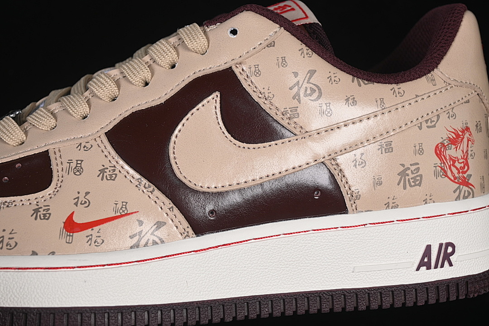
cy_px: 163
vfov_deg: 18.2
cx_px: 244
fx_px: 1019
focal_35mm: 75
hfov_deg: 27.0
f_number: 7.1
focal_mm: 50
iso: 160
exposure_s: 1/60
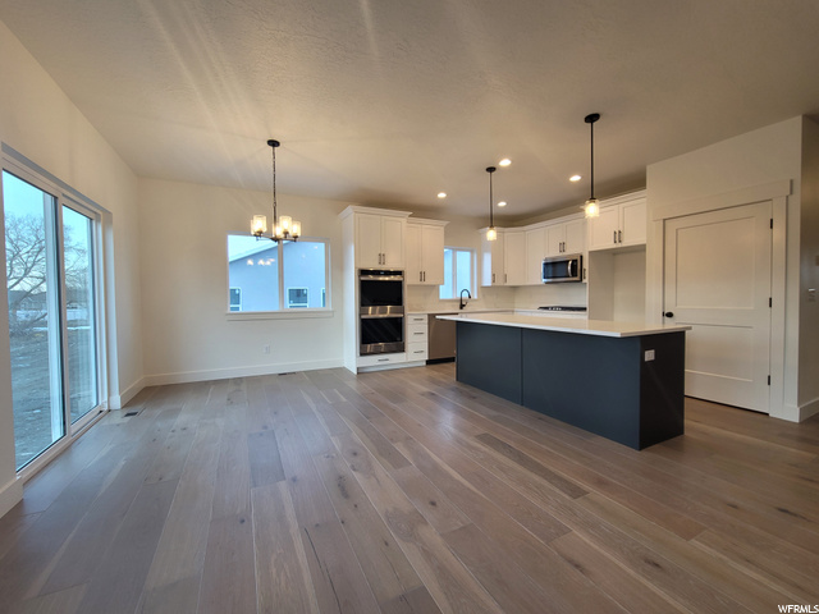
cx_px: 410
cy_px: 307
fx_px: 308
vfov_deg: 89.9
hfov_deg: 106.2
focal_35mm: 13
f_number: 2.2
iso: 80
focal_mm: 2.2
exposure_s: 1/60
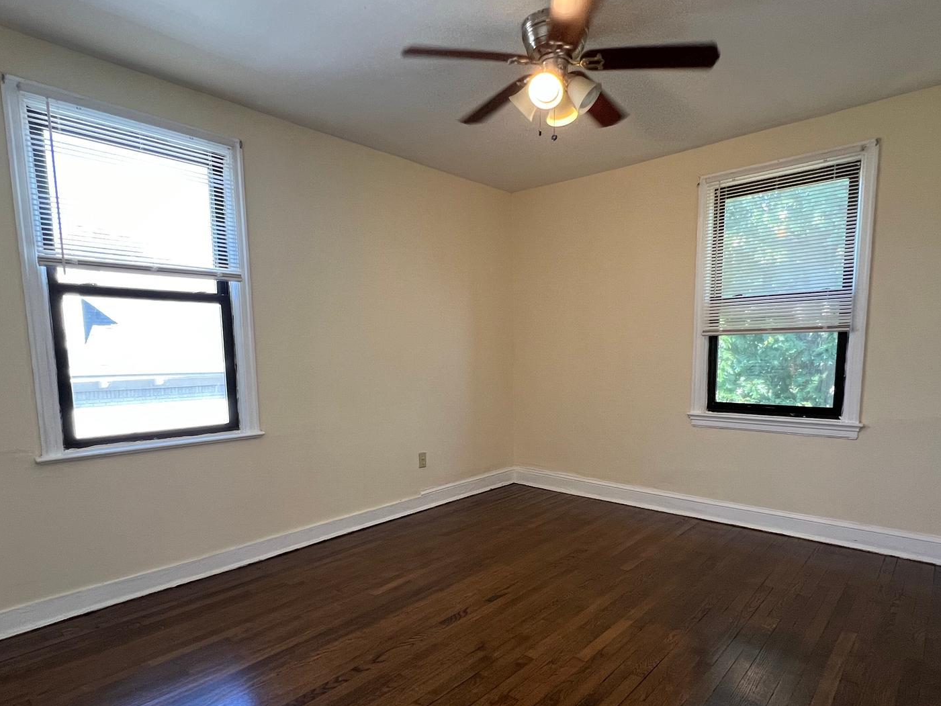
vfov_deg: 68.0
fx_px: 517
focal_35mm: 19
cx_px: 492
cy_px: 424
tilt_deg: -7.7
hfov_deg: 84.6
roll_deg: +1.5
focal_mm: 1.57
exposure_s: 1/120
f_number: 1.8
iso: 160
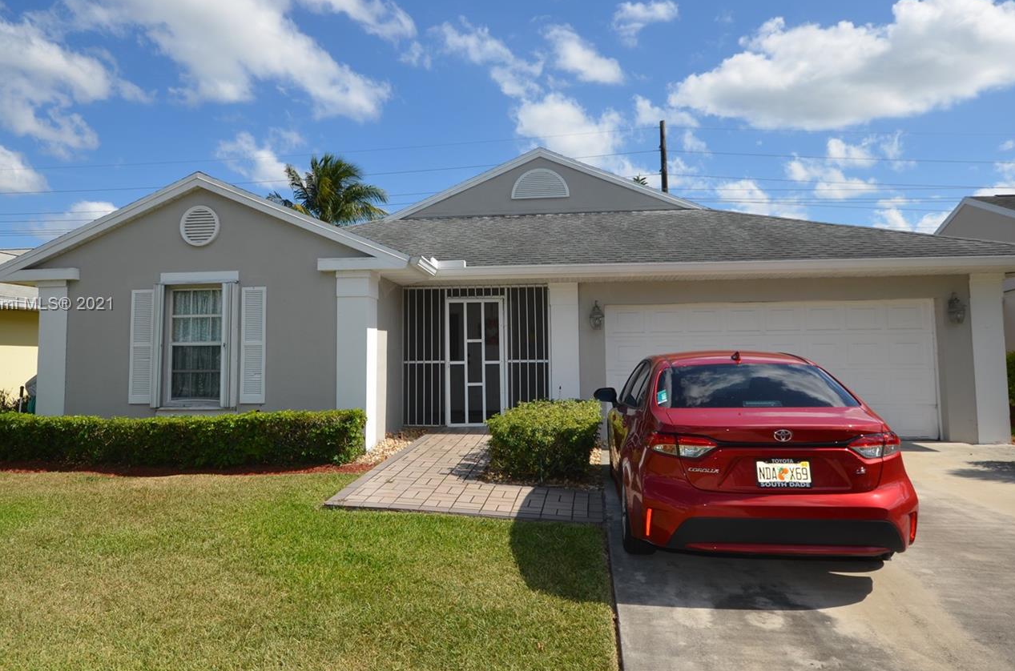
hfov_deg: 72.4
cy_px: 305
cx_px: 499
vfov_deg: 51.6
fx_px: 693
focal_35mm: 25
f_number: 9
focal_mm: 13
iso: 100
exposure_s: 1/250
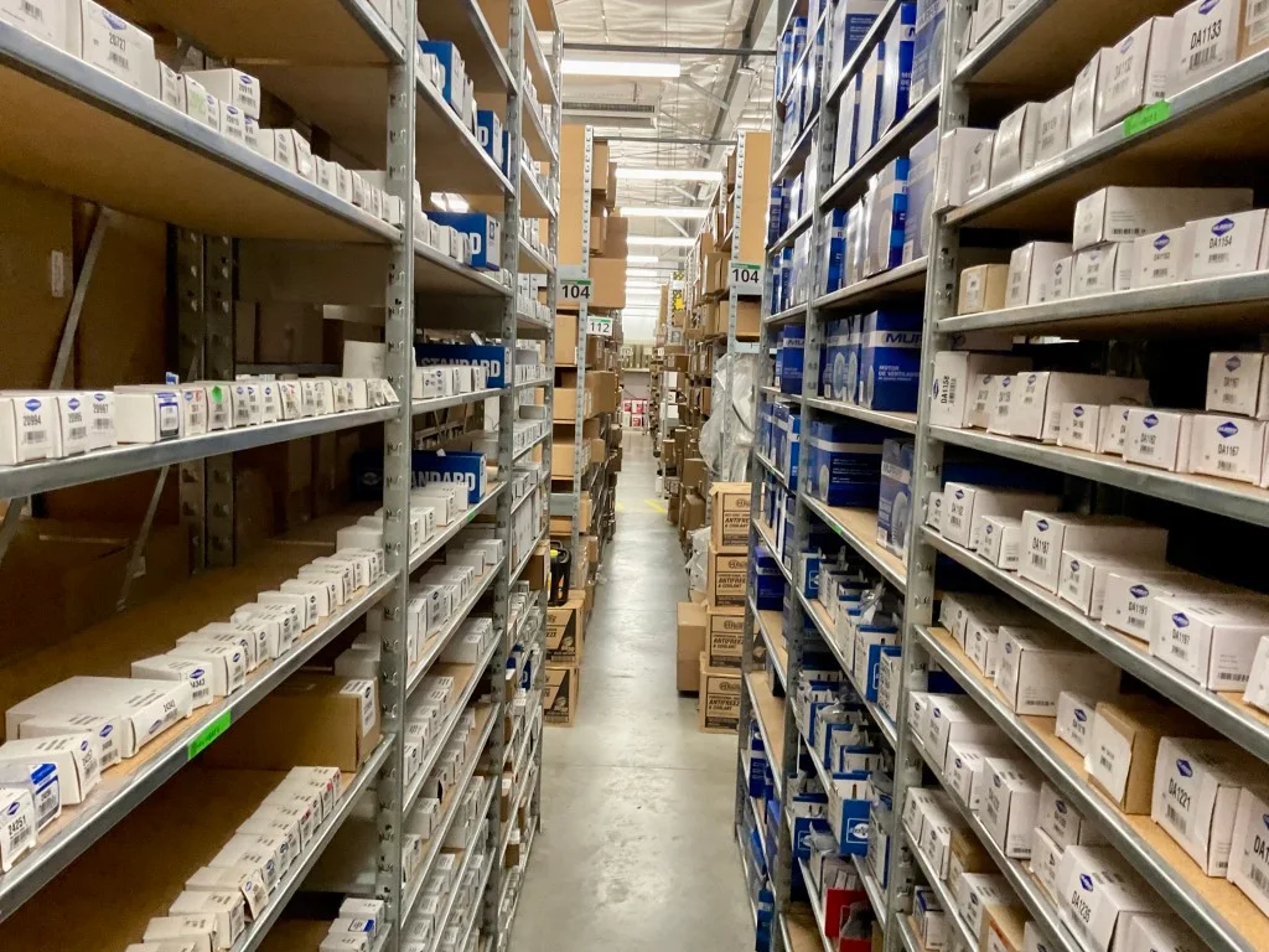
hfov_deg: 61.7
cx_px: 634
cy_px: 476
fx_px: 1063
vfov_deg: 48.2
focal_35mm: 29
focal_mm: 3
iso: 160
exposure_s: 1/60
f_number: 1.8
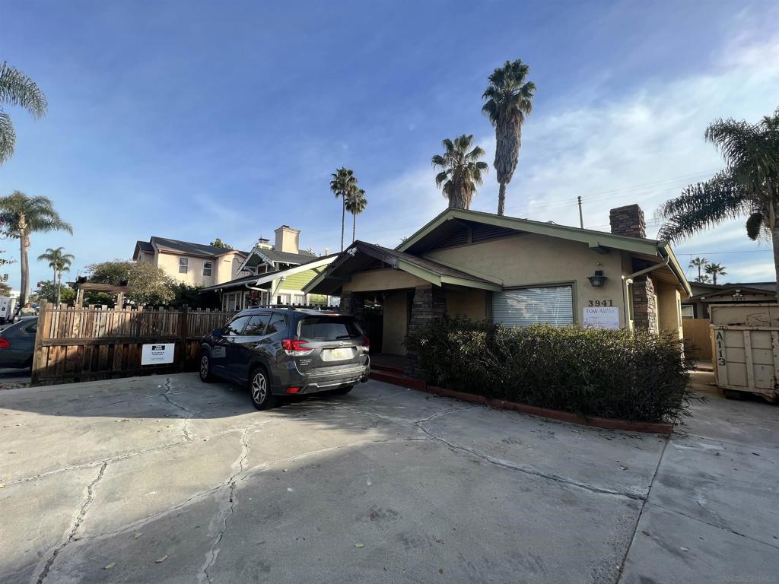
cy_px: 292
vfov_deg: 89.9
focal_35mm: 13
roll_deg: -2.0
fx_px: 293
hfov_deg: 106.2
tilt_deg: +5.3
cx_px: 390
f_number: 1.8
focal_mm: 1.57
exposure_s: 1/758
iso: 32
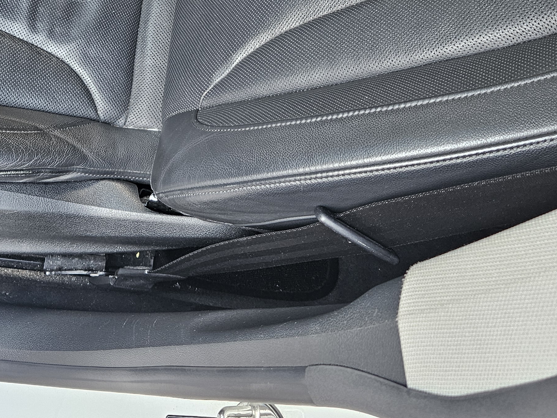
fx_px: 821
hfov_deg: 37.2
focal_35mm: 51
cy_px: 13
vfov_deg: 27.2
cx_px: 205
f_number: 1.8
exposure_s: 1/120
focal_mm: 5.4
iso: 250
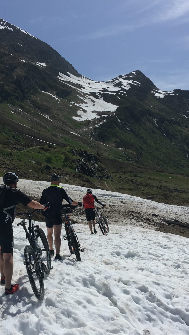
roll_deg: +2.4
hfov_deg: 25.4
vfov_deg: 43.7
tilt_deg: +2.1
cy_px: 181
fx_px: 419
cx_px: 76
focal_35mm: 47
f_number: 2.2
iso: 25
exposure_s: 1/4808
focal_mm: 4.15
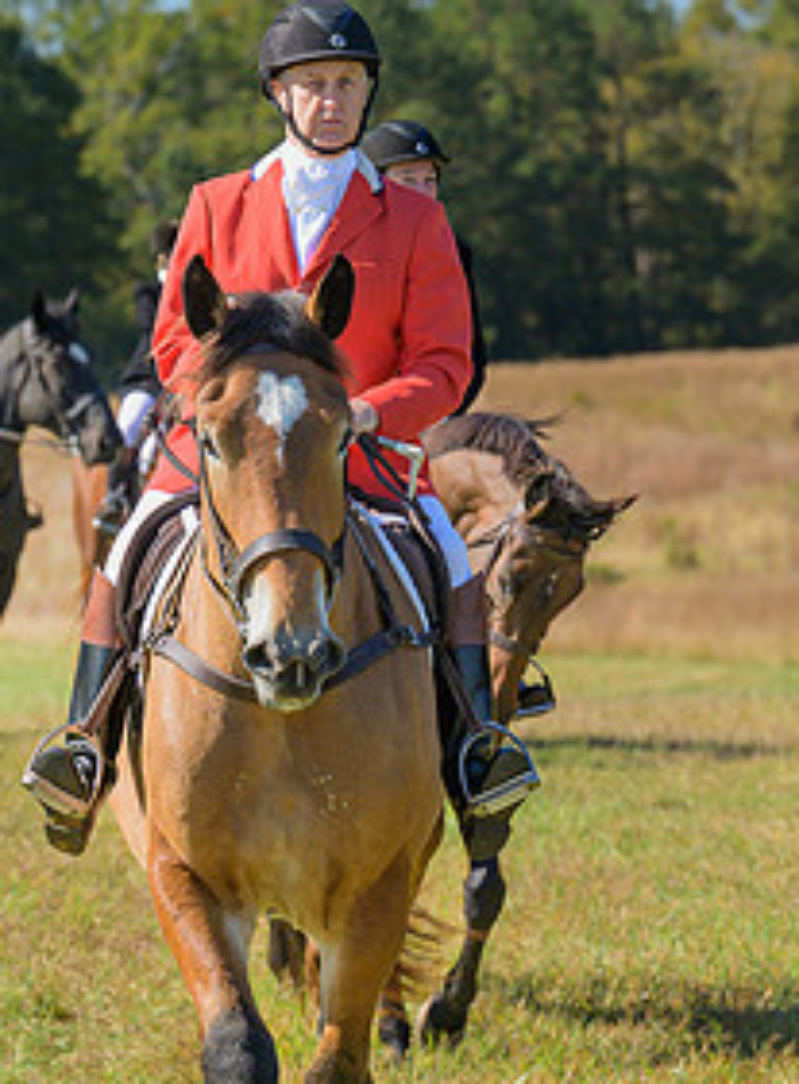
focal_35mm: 264
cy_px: 444
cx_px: 558
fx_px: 8219
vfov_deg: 7.5
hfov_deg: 5.6
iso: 200
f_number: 4
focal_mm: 98
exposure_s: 1/800
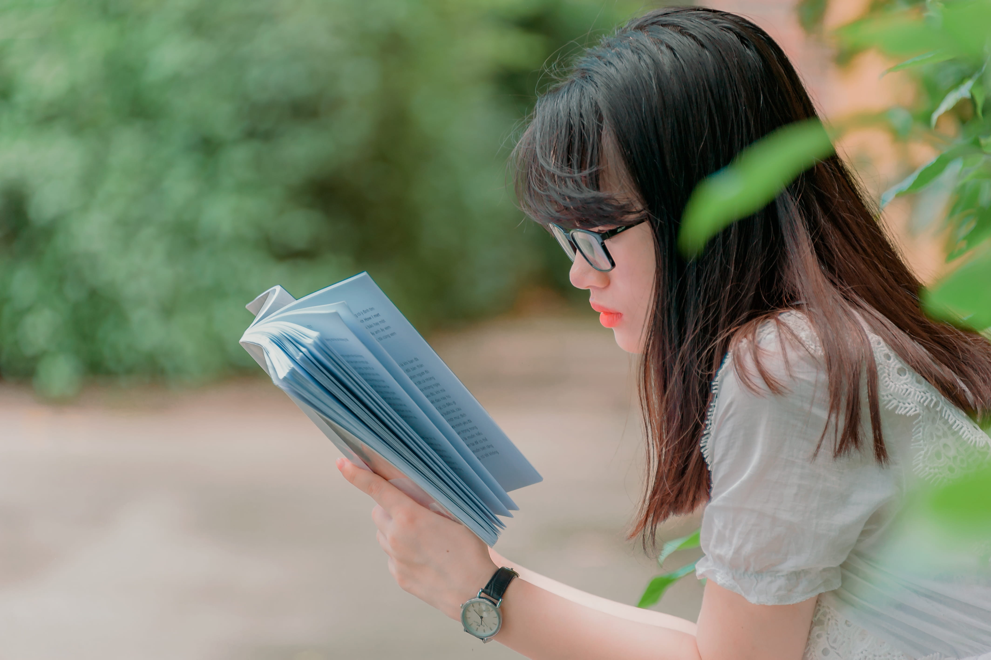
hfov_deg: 6.9
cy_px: 330
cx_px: 496
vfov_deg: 4.6
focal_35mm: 300
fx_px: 8253
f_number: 5.6
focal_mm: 300
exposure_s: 1/100
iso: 400
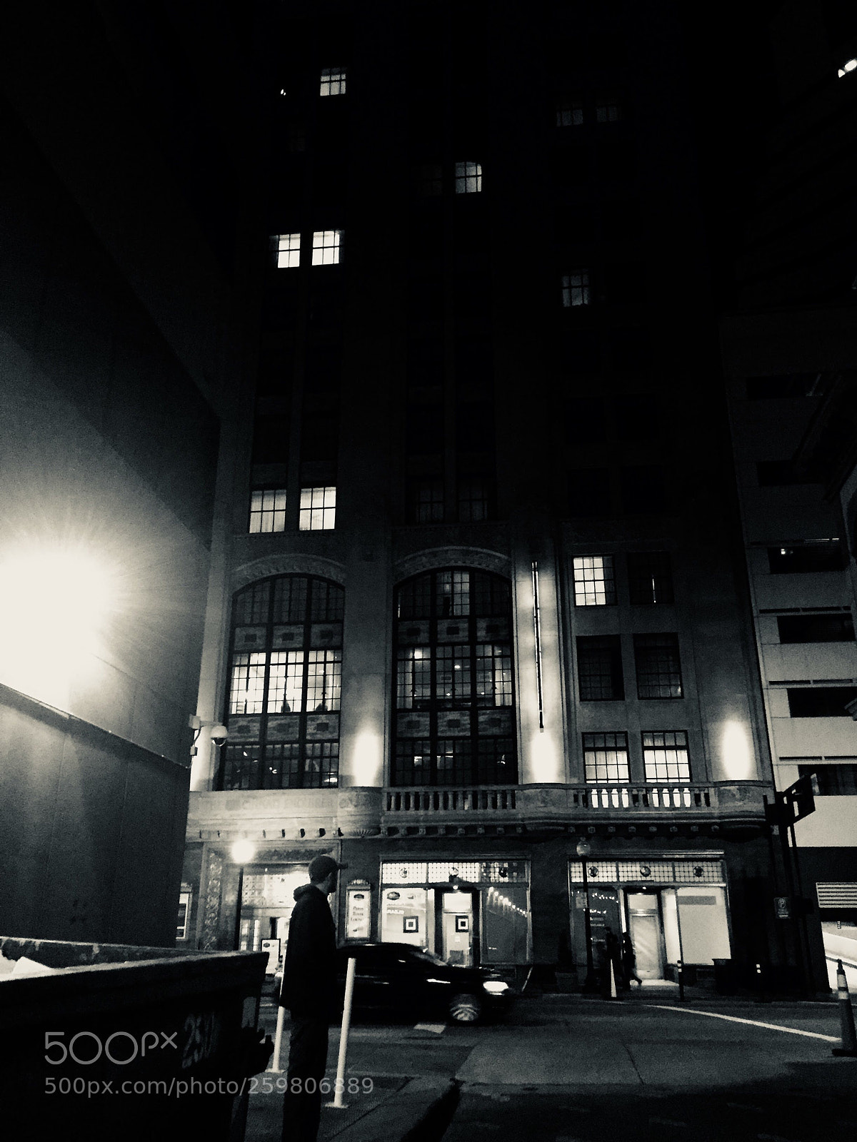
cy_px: 571
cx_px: 428
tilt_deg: +20.6
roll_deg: -0.7
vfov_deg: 61.7
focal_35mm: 29
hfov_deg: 48.2
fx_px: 957
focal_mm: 4.15
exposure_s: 1/15
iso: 320
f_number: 2.2
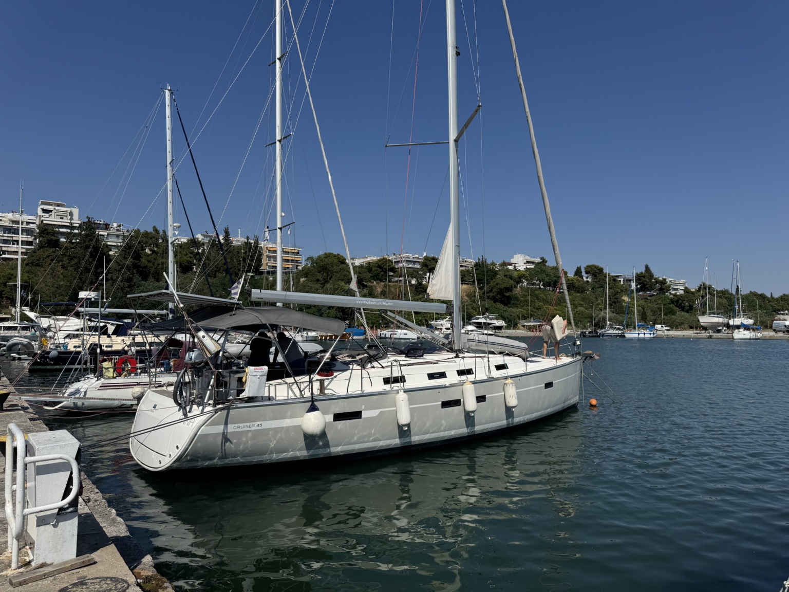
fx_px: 547
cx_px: 394
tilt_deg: +3.8
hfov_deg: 71.6
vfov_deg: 56.8
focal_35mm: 24
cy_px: 296
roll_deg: -0.6
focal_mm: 6.76
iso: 80
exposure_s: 1/10417
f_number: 1.78
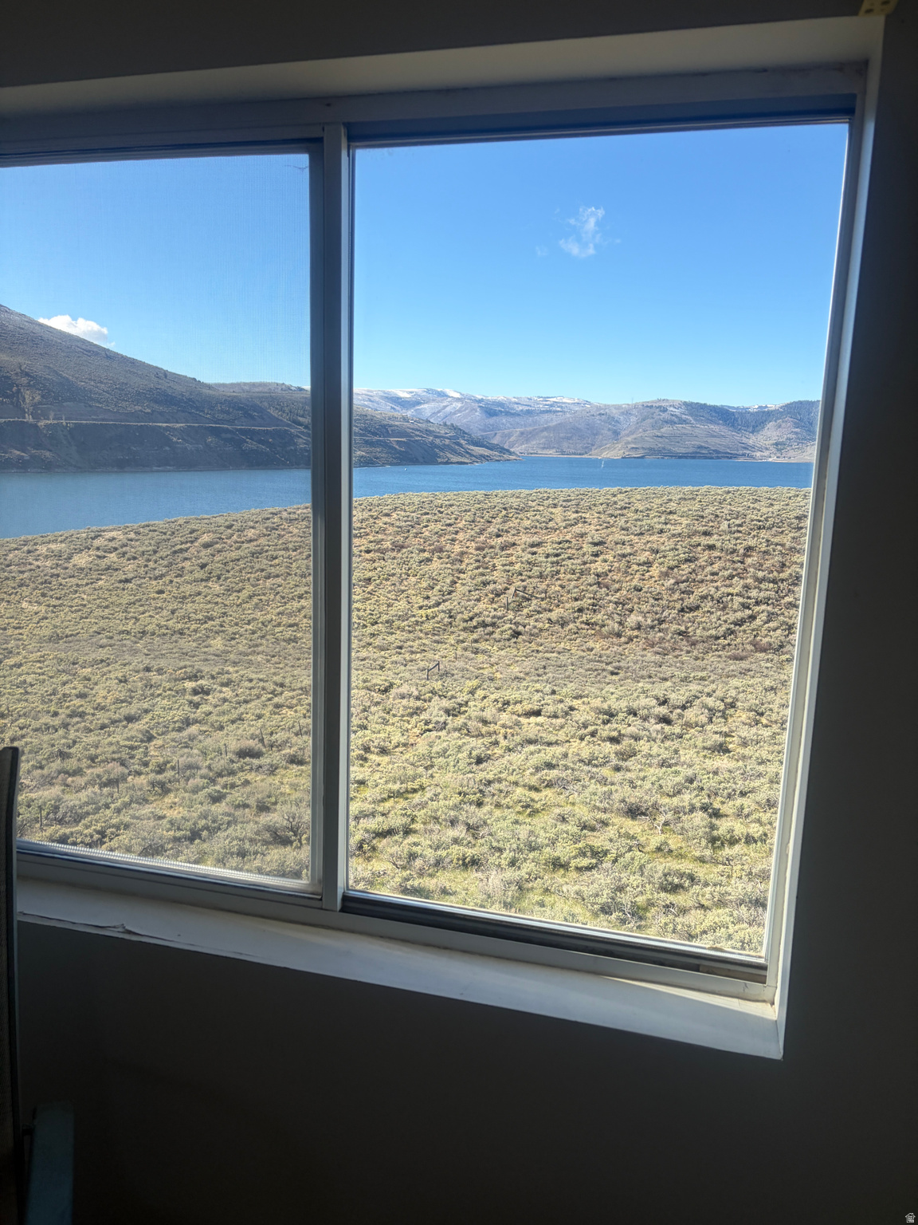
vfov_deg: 67.3
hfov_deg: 53.1
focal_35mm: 26
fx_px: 919
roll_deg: -0.8
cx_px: 459
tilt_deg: -12.7
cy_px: 612
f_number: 1.6
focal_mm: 5.96
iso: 50
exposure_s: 1/1517
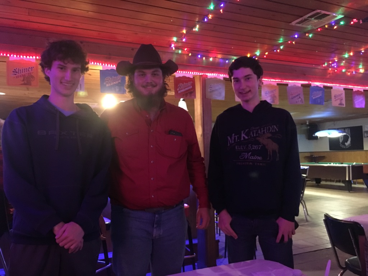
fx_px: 308
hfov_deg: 61.7
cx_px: 184
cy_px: 138
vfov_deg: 48.2
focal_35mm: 29
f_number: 2.2
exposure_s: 1/15
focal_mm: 4.15
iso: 640
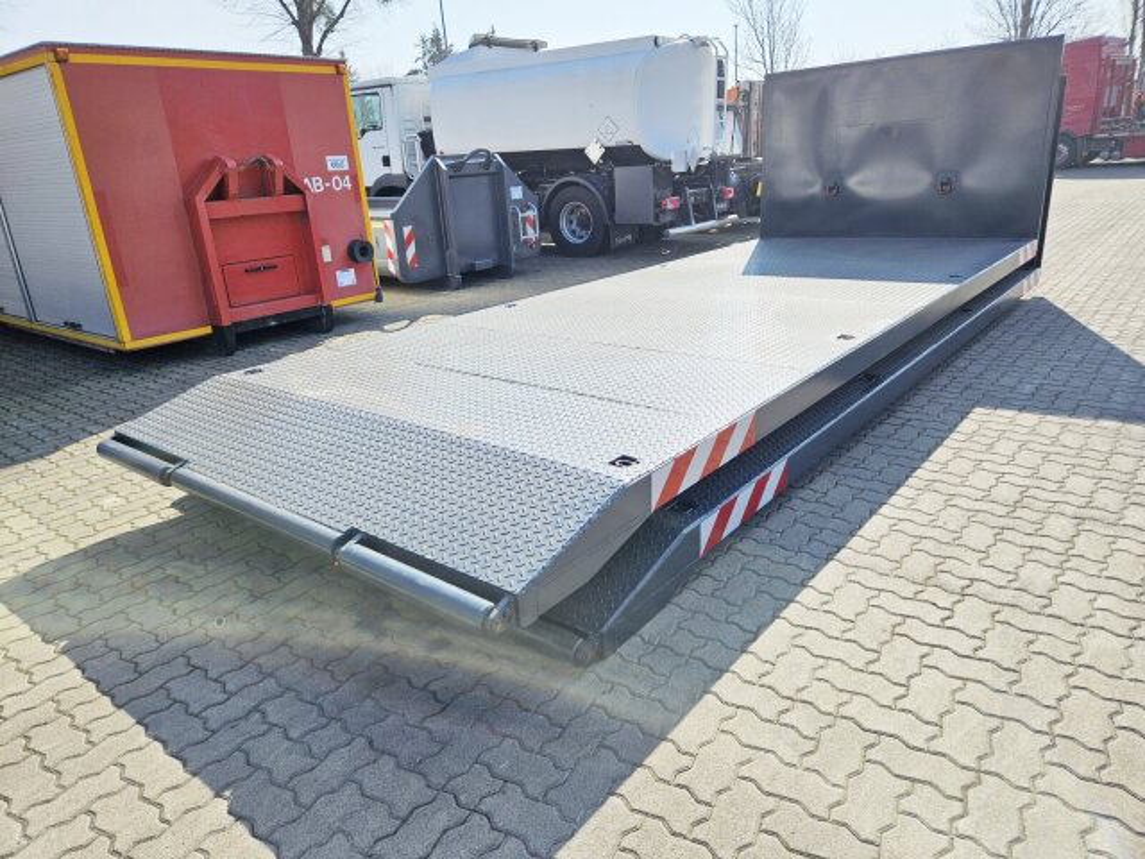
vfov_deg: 58.9
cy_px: 430
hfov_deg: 73.9
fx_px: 761
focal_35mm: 23
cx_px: 572
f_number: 1.8
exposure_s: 1/2105
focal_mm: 5.4
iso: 25
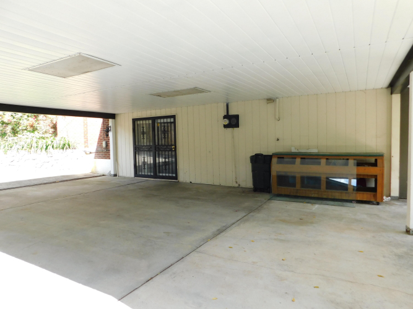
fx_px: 274
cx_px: 206
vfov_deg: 58.9
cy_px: 154
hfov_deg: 73.9
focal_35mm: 23
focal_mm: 4
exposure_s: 1/160
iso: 125
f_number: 3
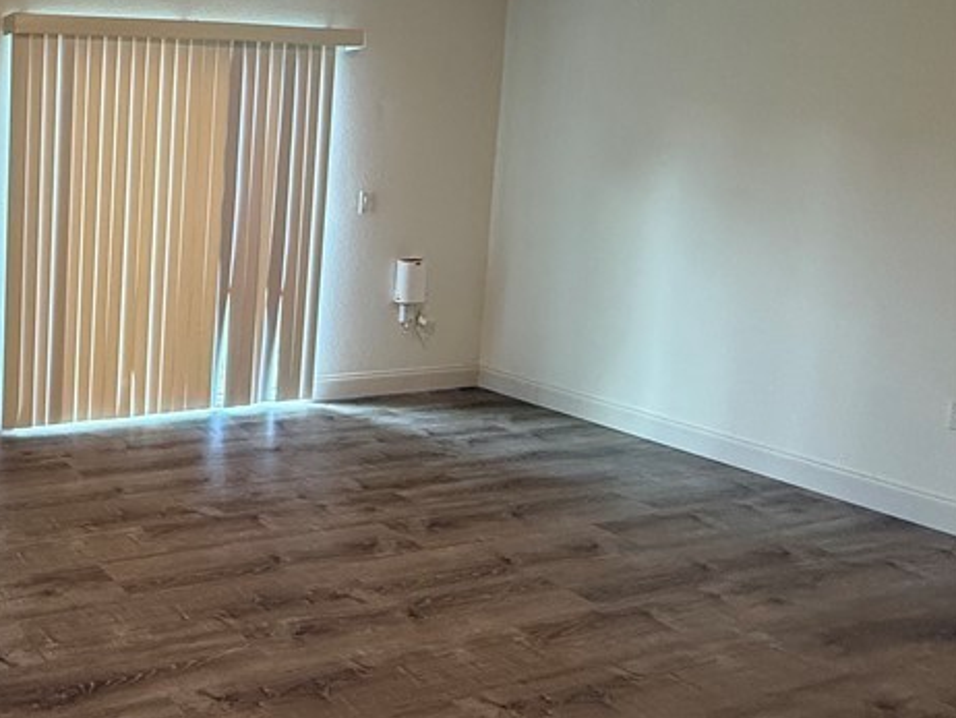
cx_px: -91
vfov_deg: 44.6
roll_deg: -0.9
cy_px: 221
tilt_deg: -5.4
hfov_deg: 44.6
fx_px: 857
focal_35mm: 31
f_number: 2.2
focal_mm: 2.22
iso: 200
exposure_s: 1/120
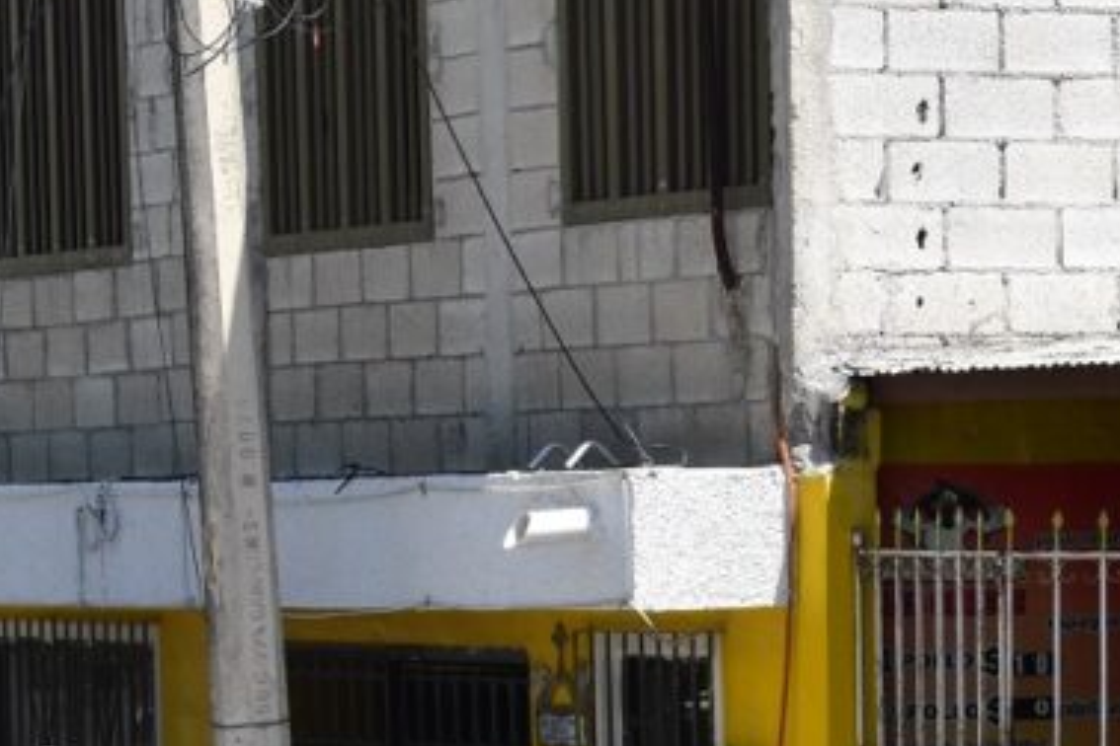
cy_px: 937
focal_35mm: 195
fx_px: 6066
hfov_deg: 10.5
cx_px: 1120
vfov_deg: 7.0
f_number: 18
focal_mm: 48
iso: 1600
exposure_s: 1/1250
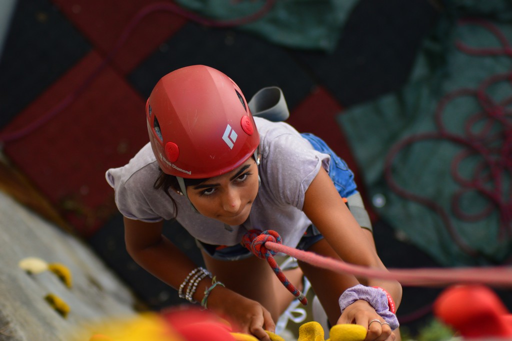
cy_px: 170
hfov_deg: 10.2
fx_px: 2878
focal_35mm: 202
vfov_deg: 6.8
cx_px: 256
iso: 400
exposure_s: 1/800
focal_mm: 135
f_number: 4.2
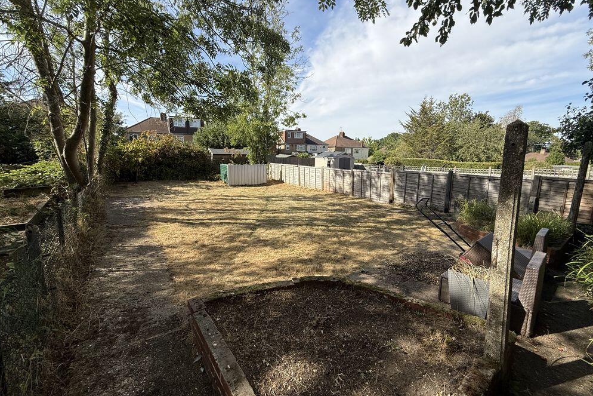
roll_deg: -1.0
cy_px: 186
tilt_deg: -8.0
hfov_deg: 100.4
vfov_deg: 77.3
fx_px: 247
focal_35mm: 15
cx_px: 301
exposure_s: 1/1399
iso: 50
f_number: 2.2
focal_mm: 2.22
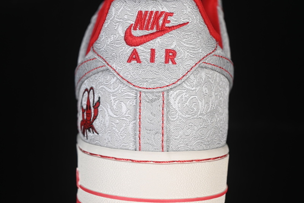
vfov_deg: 18.2
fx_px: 633
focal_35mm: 75
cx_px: 152
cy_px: 102
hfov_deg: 27.0
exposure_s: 1/80
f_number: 7.1
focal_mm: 50
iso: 160
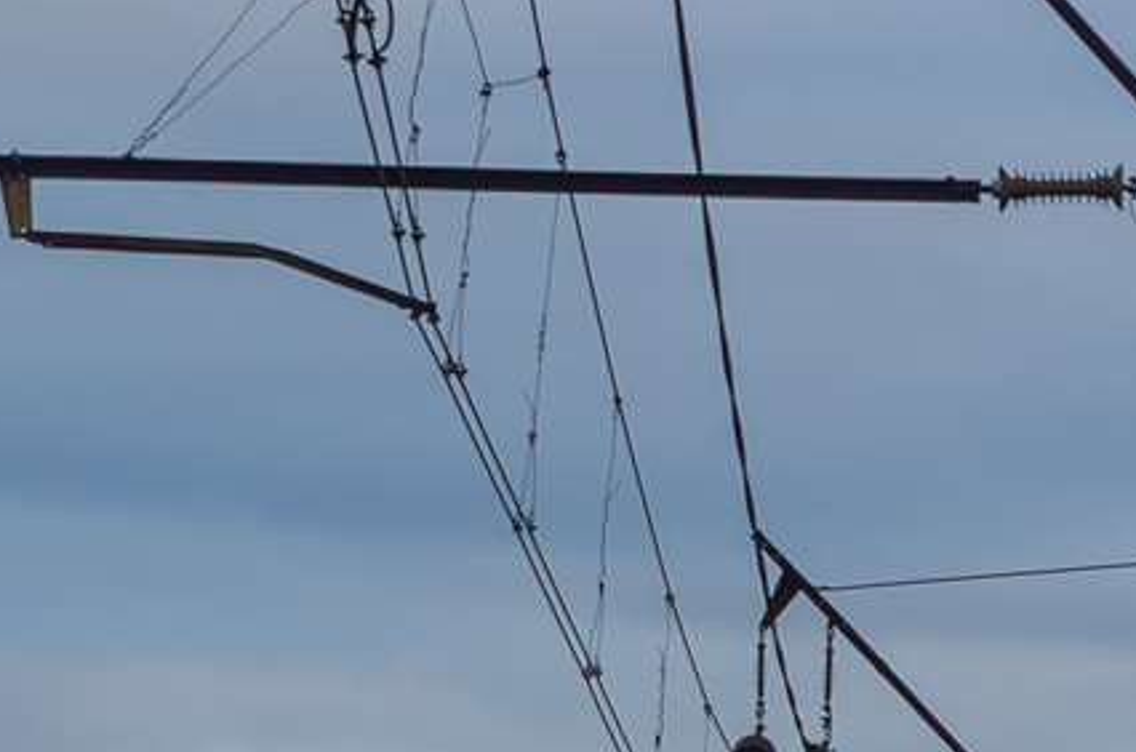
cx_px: -645
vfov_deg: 3.2
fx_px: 13318
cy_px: 1185
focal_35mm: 423
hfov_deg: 4.8
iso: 160
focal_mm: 80
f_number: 5.3
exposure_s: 1/40
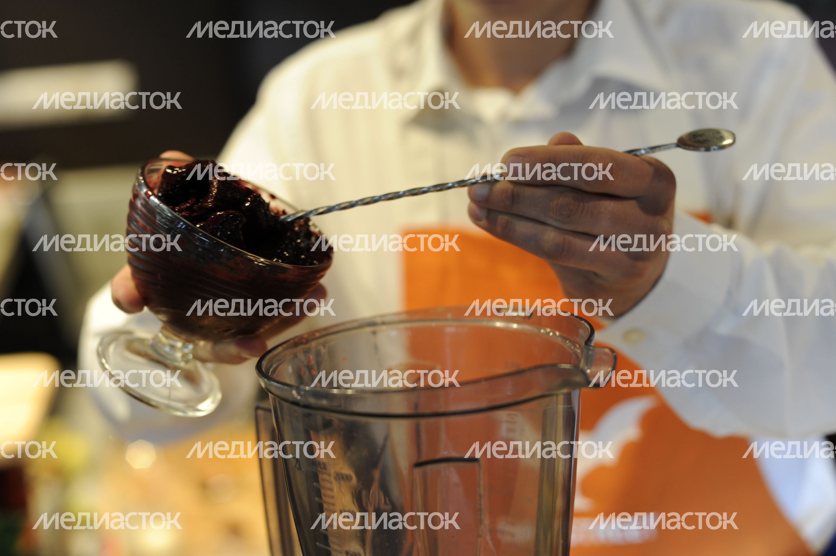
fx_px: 1160
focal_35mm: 50
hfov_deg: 39.6
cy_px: 278
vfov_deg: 27.0
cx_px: 418
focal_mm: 50
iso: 500
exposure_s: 1/60
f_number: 2.8
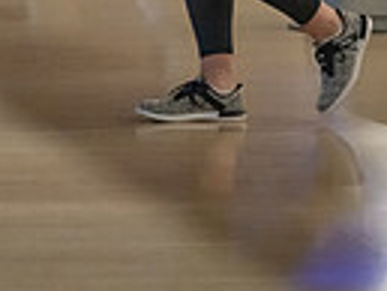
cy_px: -339
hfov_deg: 3.7
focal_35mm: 536
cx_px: 222
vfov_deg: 2.8
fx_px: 5998
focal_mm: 160
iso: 4000
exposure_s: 1/1000
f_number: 2.8
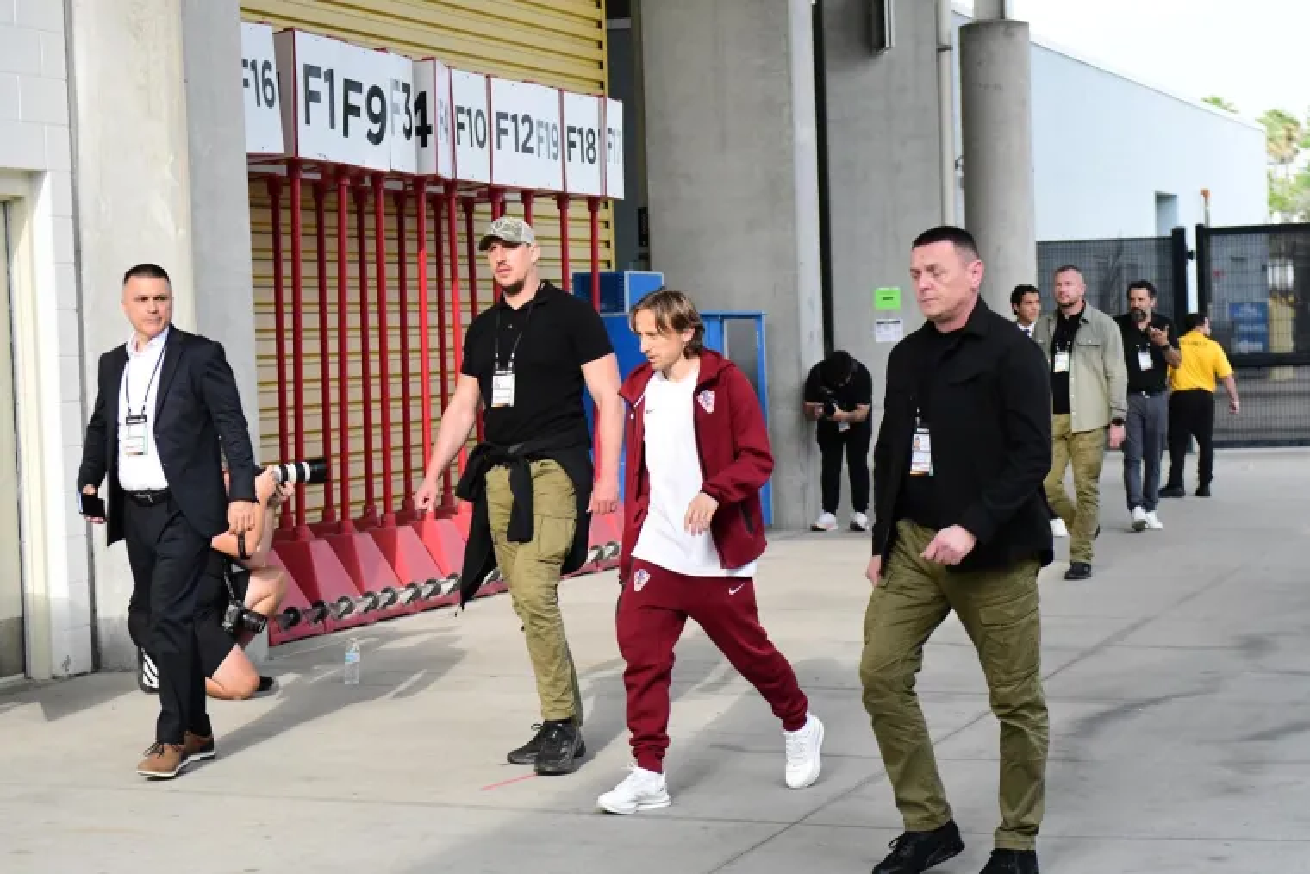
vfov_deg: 17.5
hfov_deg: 26.0
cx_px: 655
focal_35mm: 78
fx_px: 2839
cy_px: 437
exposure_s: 1/8000
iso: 3200
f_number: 3.2
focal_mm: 52
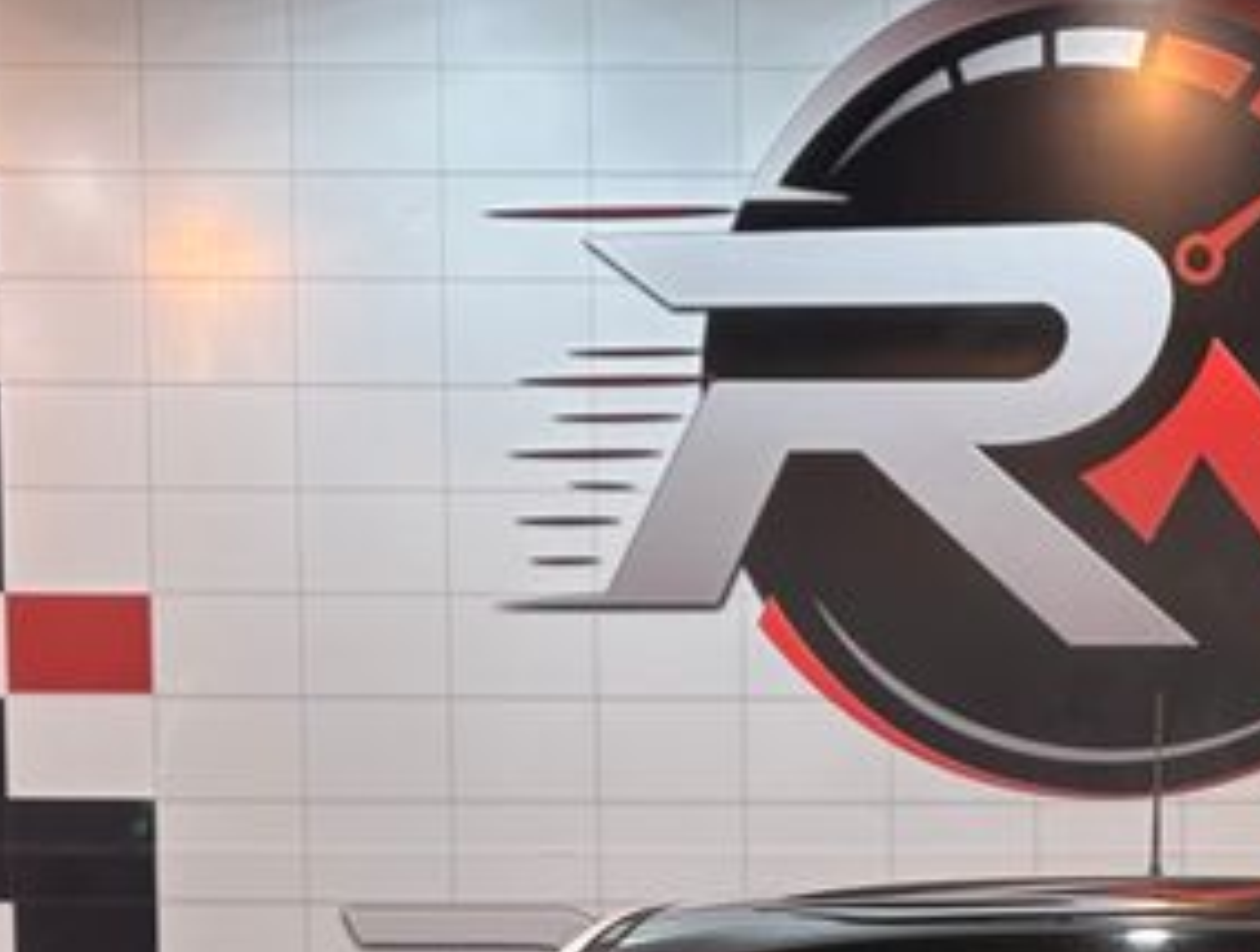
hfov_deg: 11.2
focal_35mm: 175
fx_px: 6389
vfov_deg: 8.3
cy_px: 1513
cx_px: 1089
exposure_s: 1/60
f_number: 1.6
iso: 32
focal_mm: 5.96
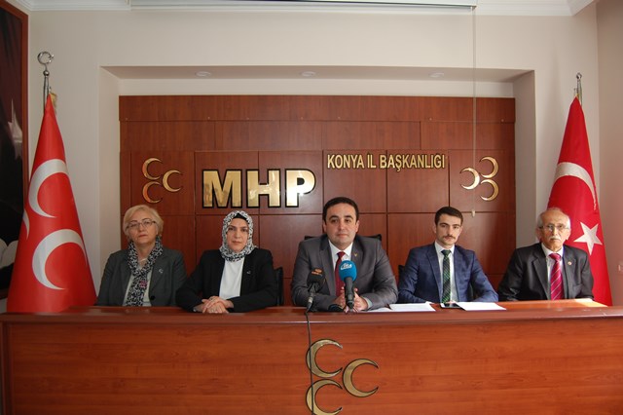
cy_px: 208
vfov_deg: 47.9
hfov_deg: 67.4
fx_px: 467
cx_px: 312
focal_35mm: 27
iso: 400
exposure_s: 1/60
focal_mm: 18
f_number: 3.5
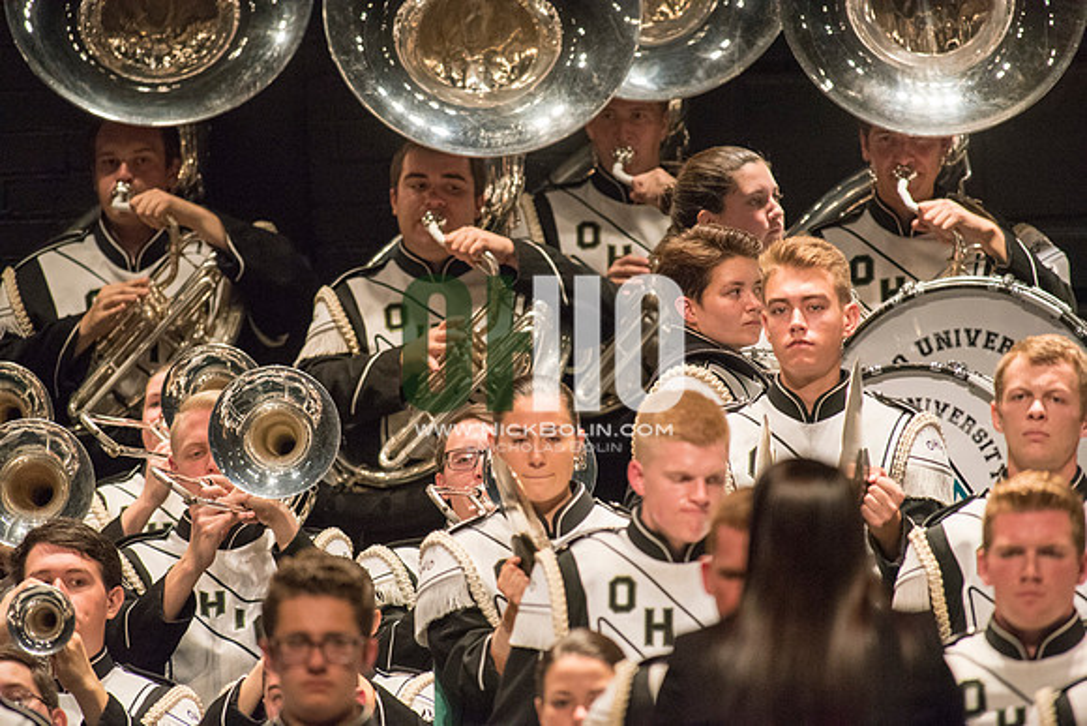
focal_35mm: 600
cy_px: 363
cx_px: 544
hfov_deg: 3.4
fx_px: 18120
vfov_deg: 2.3
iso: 4000
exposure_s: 1/320
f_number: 5.6
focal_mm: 600
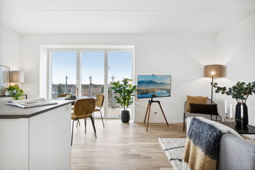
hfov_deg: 95.0
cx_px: 128
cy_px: 85
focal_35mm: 16
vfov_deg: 72.1
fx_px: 117
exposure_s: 1/40
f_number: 8
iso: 500
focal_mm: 11
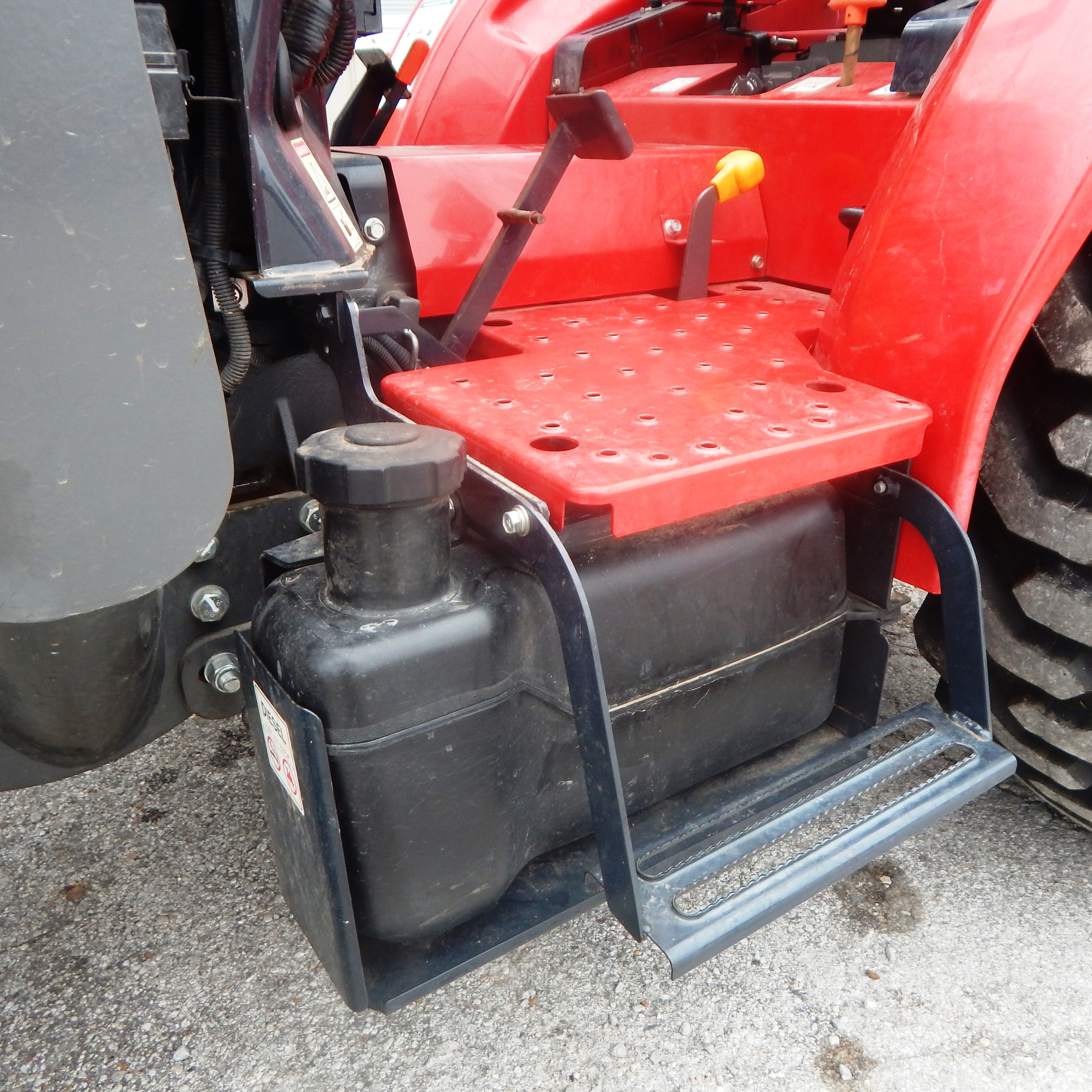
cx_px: 580
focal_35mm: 26
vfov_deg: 60.9
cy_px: 546
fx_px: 928
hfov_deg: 60.9
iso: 125
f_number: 3
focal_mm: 4
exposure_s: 1/80
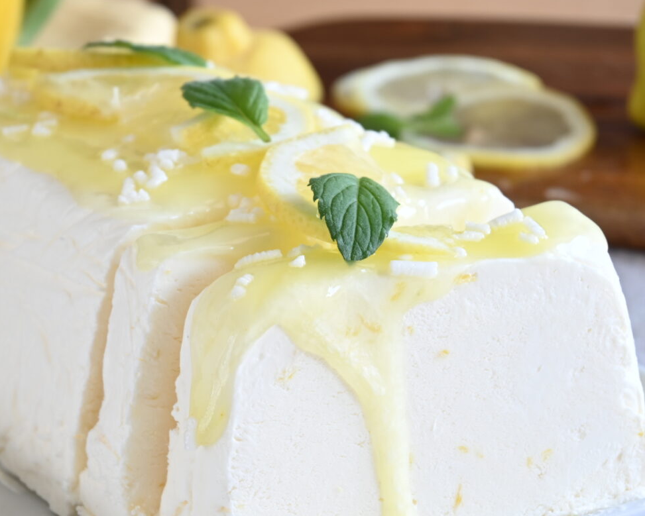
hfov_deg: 17.3
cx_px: 253
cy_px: 335
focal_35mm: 111
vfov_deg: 13.9
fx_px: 2120
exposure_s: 1/15
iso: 200
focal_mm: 50
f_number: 7.1
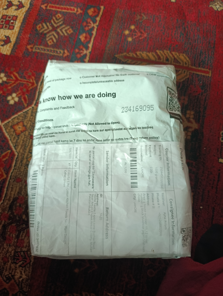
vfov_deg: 73.8
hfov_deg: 59.0
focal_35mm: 23
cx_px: 112
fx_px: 197
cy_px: 148
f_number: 1.65
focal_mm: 6.11
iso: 1252
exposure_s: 1/33.3
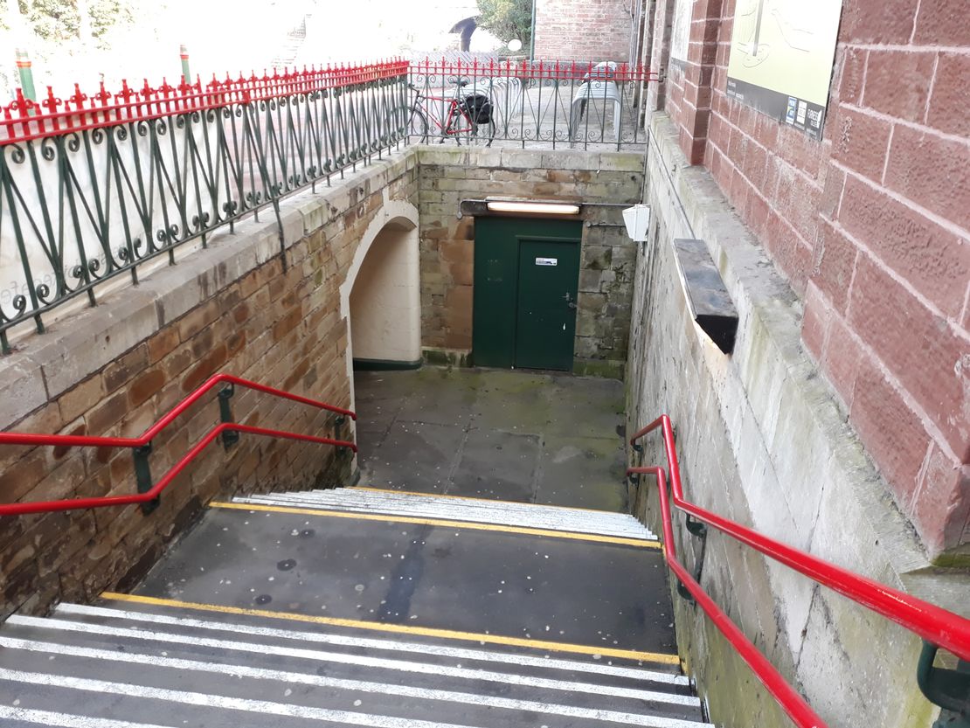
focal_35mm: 27
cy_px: 364
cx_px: 485
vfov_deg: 51.4
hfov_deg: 65.3
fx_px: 757
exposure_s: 1/50
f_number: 1.7
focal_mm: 3.71
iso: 64
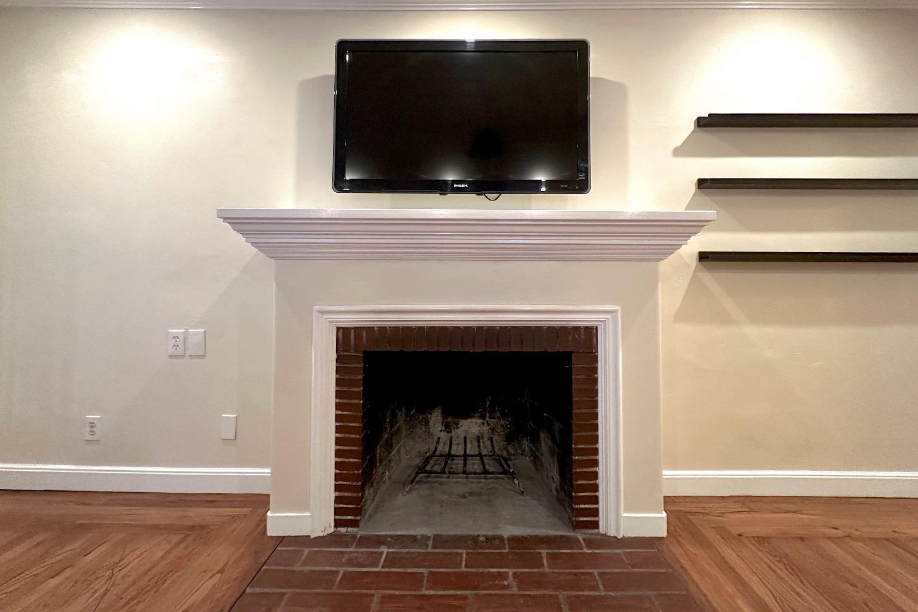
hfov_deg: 100.4
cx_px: 468
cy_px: 272
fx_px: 383
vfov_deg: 77.1
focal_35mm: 15
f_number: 2.2
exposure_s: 1/60
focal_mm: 2.22
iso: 500
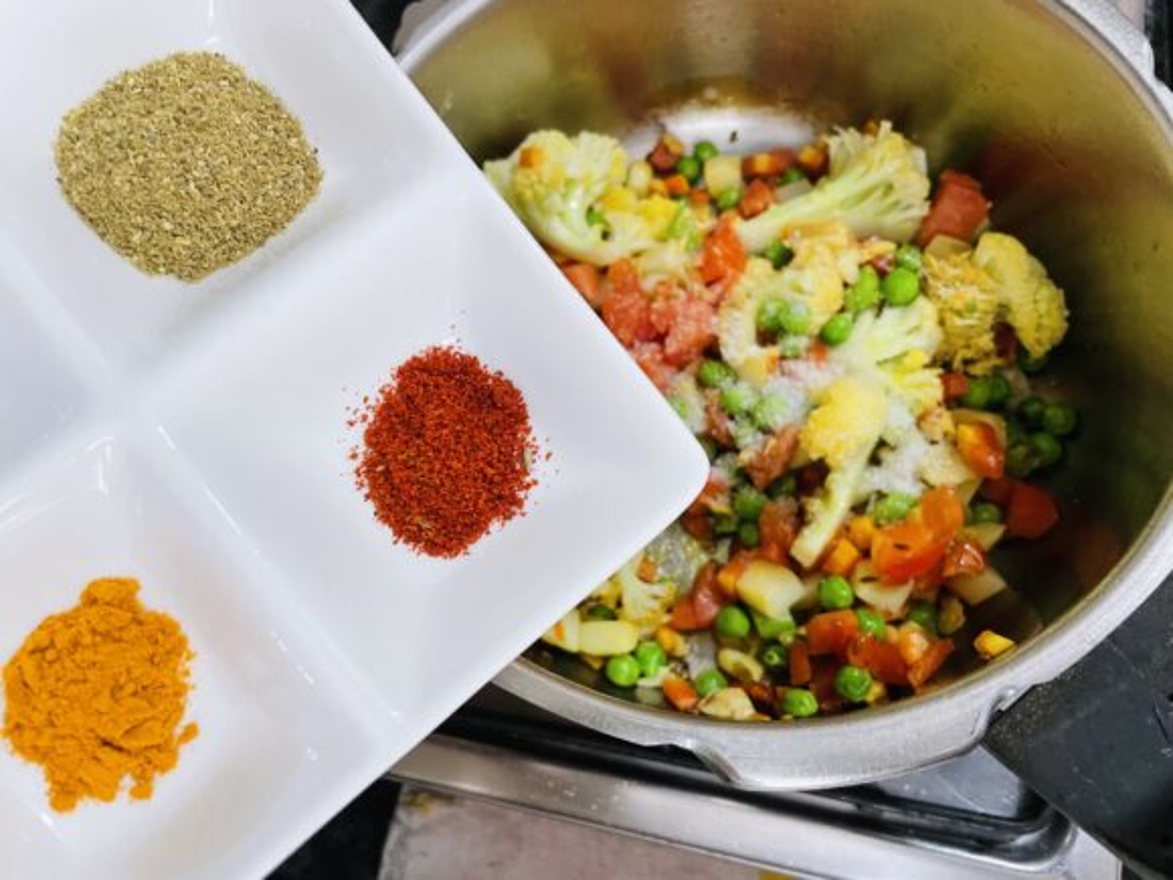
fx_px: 881
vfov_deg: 53.1
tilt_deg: -69.7
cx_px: 586
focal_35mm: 26
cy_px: 440
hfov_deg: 67.3
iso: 160
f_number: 1.6
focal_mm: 4.2
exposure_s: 1/50
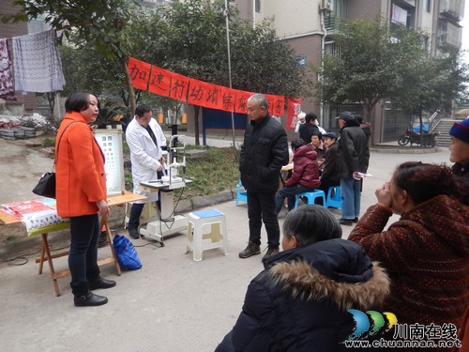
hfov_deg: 69.4
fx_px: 339
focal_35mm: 25
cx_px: 234
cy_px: 176
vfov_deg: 54.9
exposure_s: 1/30
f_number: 3.4
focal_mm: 4.5
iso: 180
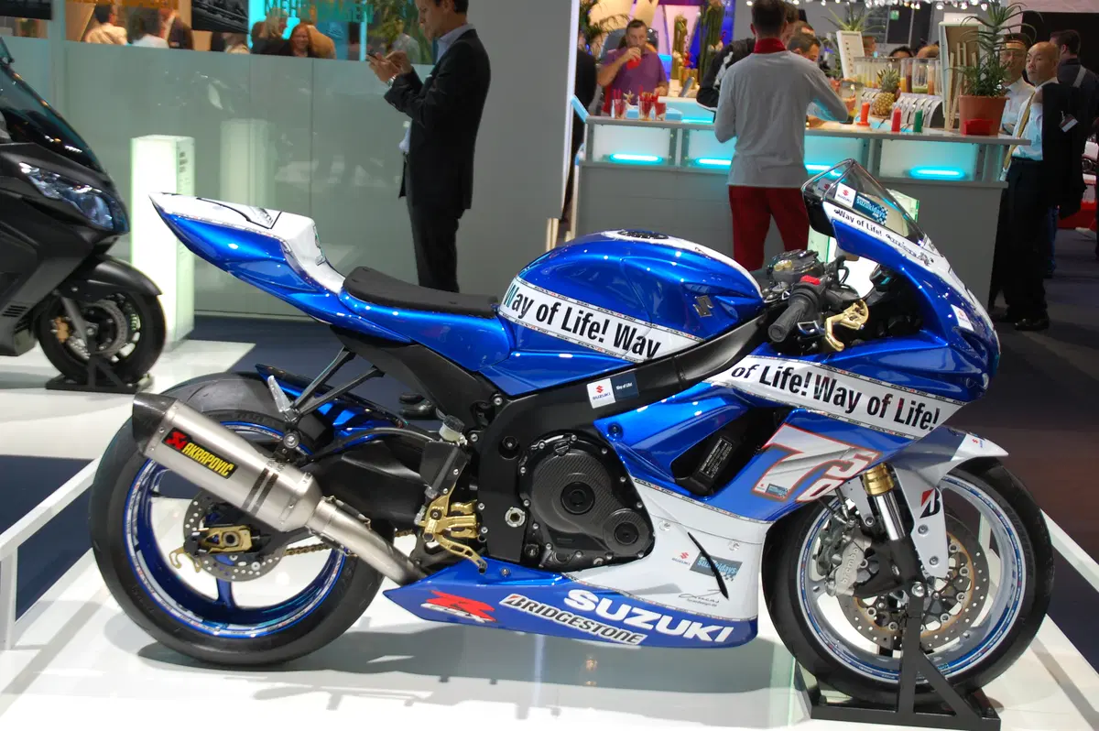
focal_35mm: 57
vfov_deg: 23.7
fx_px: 1739
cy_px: 366
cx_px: 550
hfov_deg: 35.1
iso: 400
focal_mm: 38
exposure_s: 1/80
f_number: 4.5
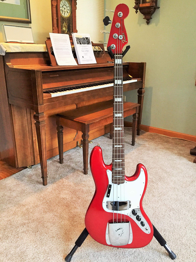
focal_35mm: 29
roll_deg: +0.5
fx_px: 219
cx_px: 98
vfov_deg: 61.7
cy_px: 131
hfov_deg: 48.2
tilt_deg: -19.2
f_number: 2.2
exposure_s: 1/30
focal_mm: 4.15
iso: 250
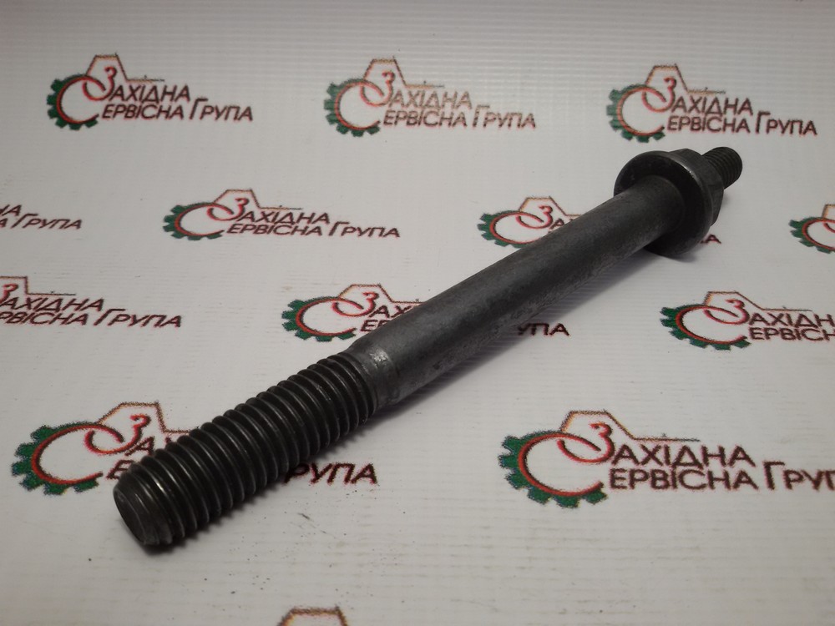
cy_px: 313
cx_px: 418
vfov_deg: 45.4
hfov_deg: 58.4
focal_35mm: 31
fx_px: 748
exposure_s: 1/110
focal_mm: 2.93
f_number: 2.4
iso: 40
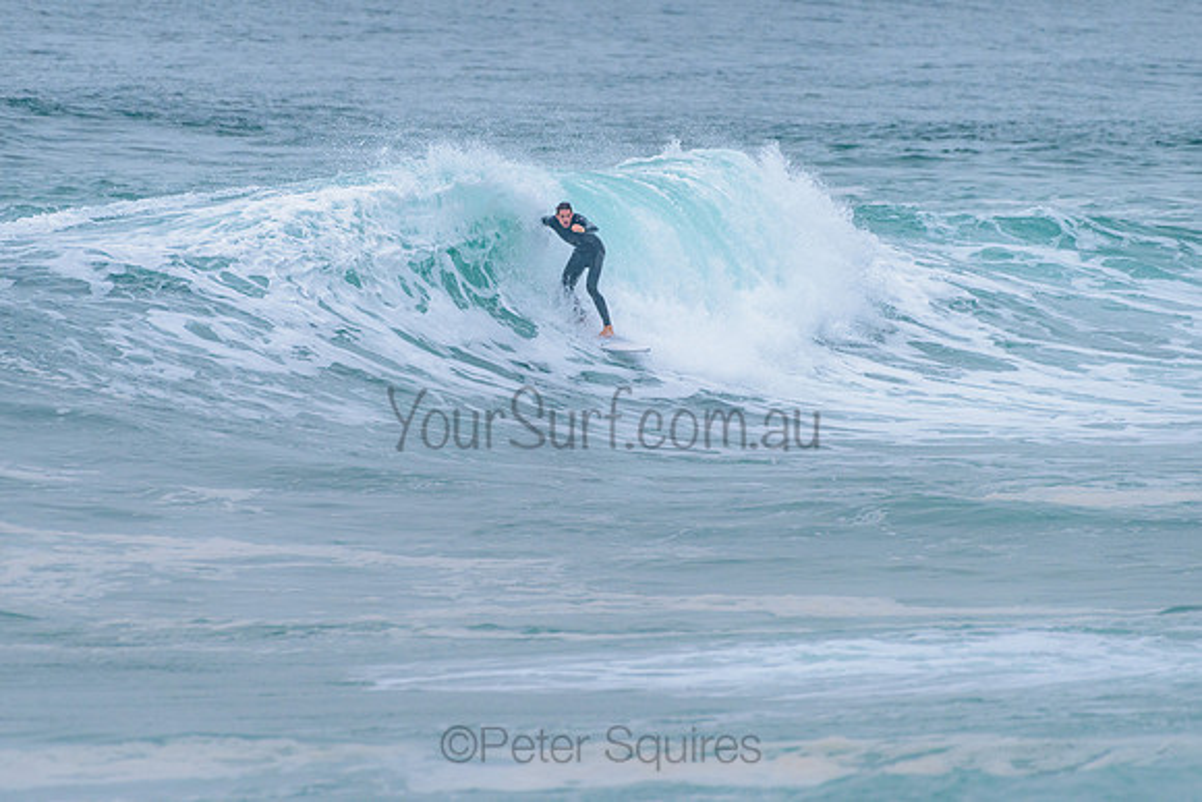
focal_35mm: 612
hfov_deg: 3.4
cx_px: 581
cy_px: 311
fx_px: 20436
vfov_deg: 2.2
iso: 1250
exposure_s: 1/2000
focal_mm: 500
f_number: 5.6
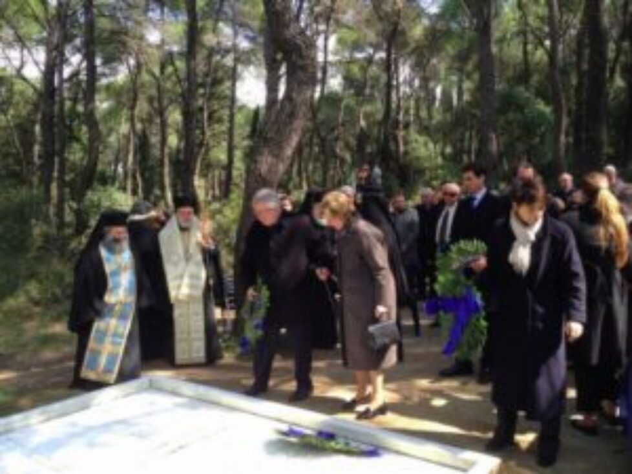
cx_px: 316
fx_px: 602
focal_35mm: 33
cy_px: 237
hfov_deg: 55.4
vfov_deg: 42.9
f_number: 2.4
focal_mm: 4.12
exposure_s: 1/231
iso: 50
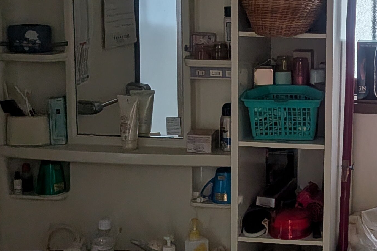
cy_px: 42
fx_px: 764
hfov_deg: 26.4
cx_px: 365
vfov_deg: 18.5
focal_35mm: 73
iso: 192
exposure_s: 1/40
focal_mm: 4.53
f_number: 1.7
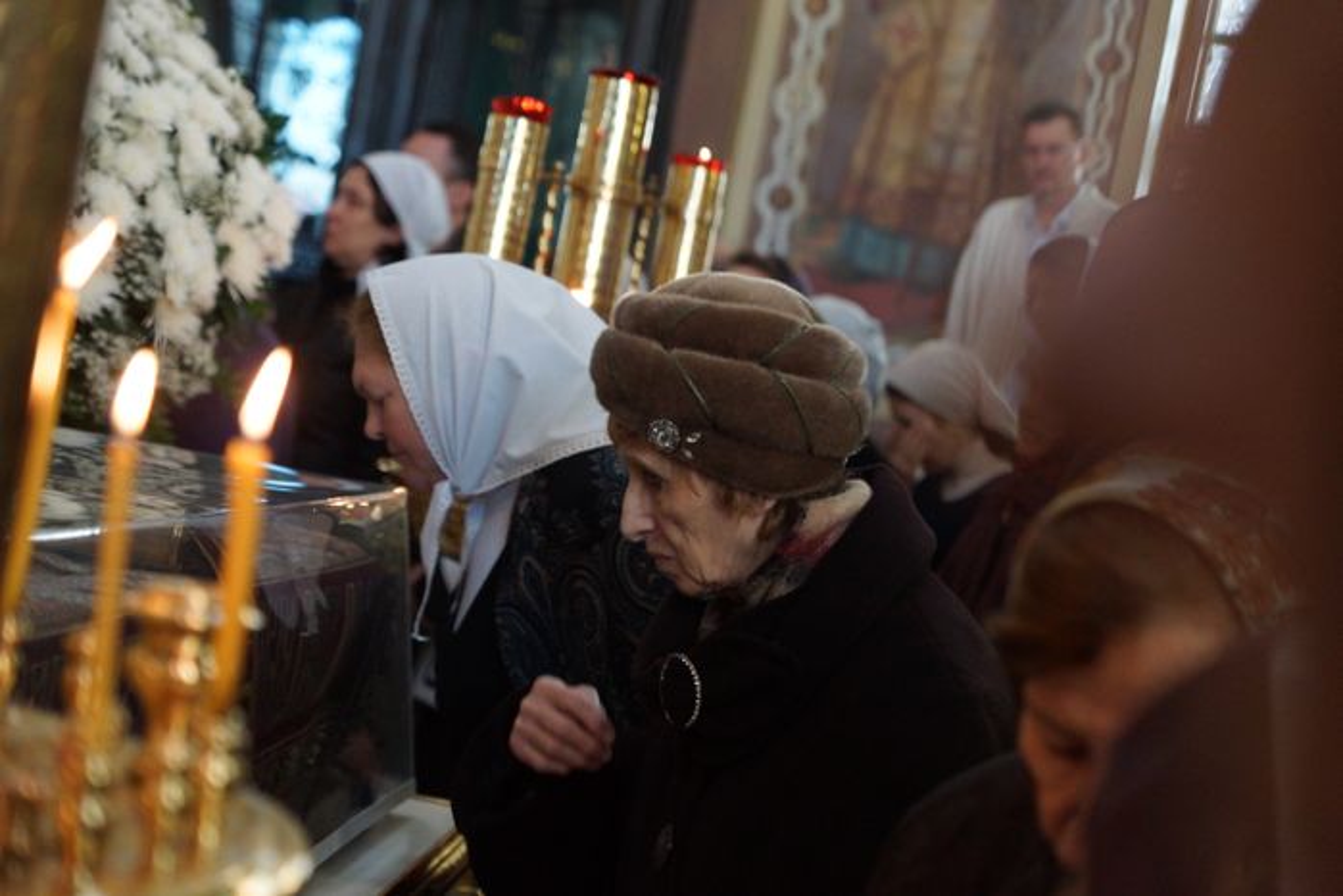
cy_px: 448
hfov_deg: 27.0
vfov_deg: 18.2
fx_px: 2798
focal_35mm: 75
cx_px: 672
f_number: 2.8
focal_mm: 50
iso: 1250
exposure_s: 1/200
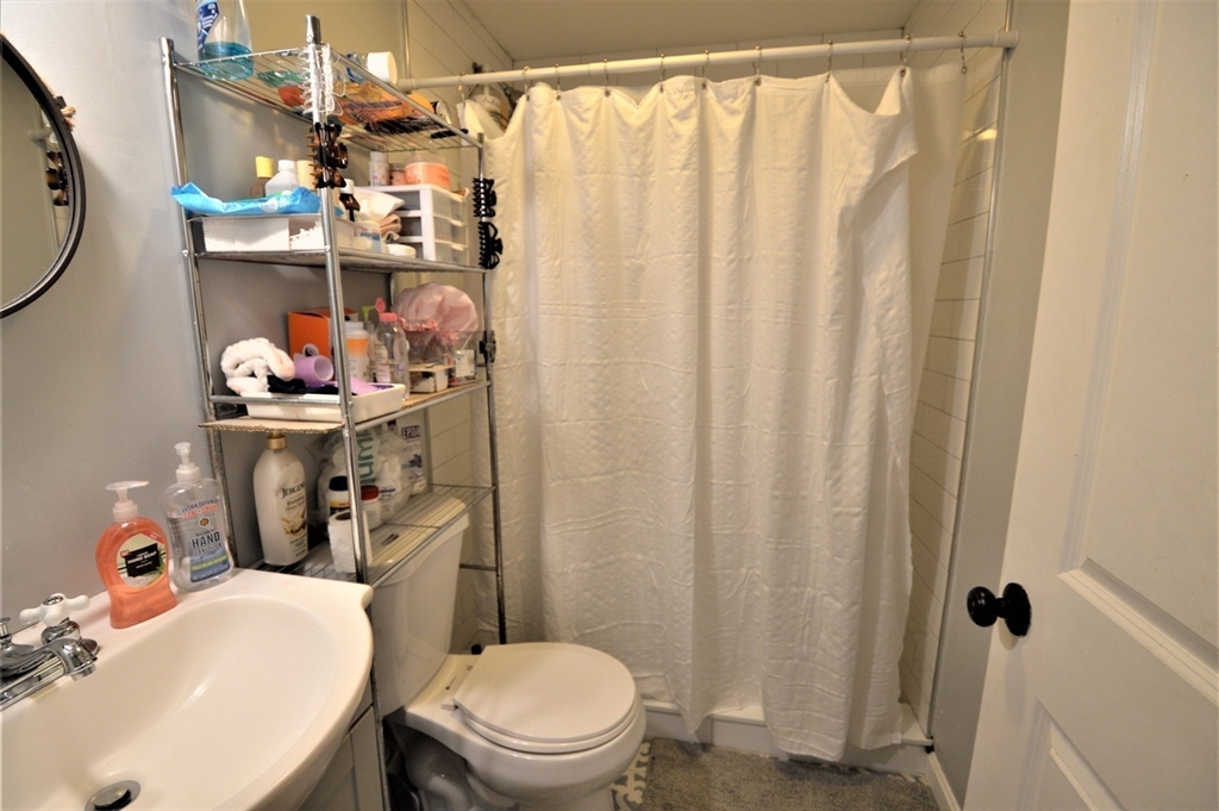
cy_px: 406
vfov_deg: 77.2
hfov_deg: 100.4
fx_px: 507
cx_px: 610
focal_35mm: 15
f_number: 3.5
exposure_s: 1/40
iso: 400
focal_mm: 10
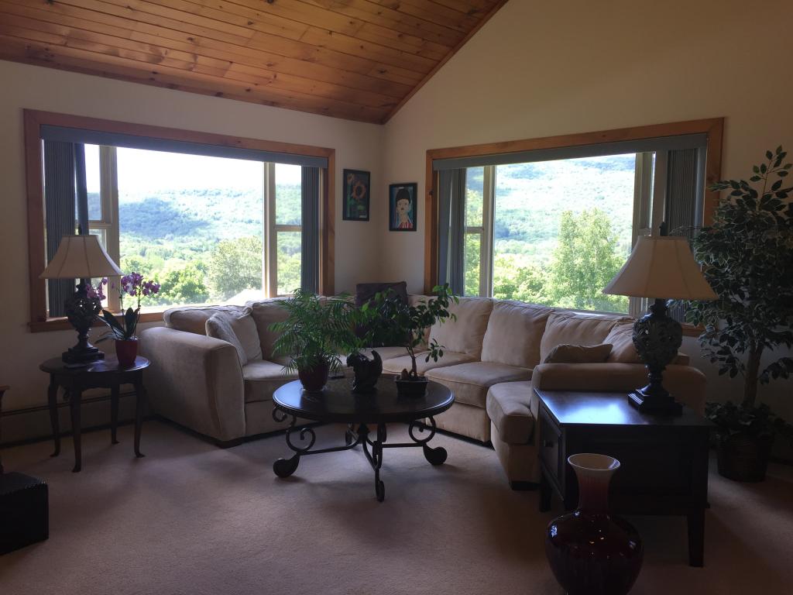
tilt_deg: -5.6
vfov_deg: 48.2
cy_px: 298
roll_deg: -1.8
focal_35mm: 29
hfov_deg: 61.7
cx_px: 396
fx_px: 664
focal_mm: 4.15
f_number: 2.2
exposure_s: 1/120
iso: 32
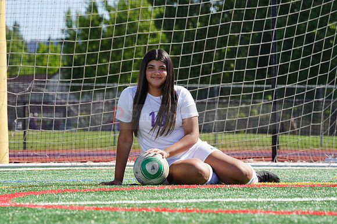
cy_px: 112
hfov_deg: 8.7
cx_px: 168
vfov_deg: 5.8
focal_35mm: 238
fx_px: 2227
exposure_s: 1/250
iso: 200
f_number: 11
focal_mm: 238
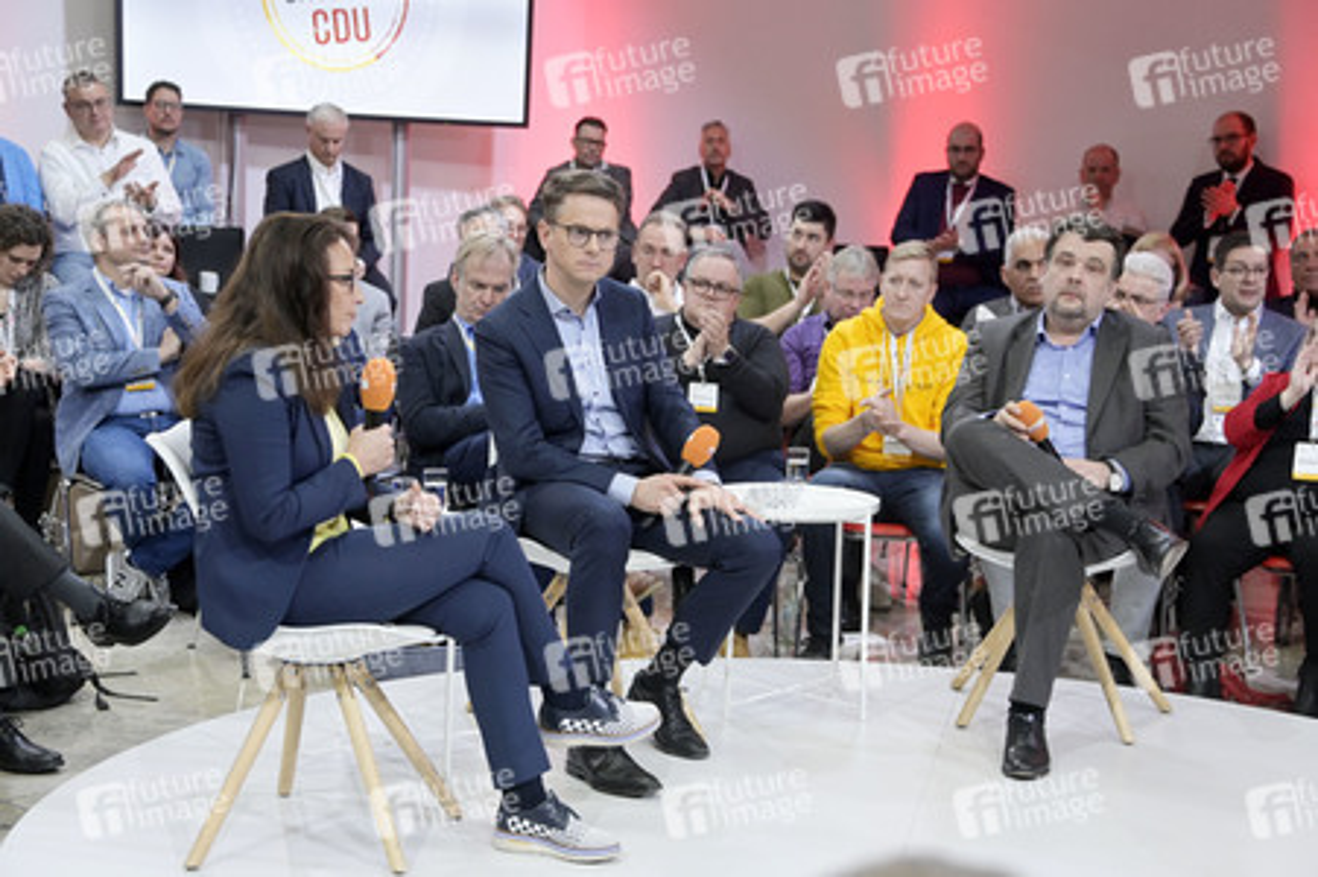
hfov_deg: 31.0
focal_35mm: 65
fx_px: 2378
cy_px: 438
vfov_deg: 20.9
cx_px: 659
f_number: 5
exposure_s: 1/640
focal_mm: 65
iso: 5000
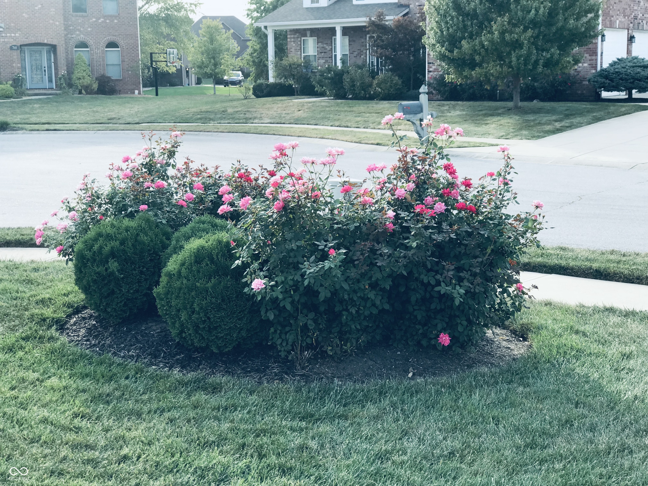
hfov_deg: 33.8
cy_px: 243
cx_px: 324
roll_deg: +0.6
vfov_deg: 25.7
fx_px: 1067
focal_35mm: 57
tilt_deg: -9.5
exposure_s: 1/196
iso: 20
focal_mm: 6.6
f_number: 2.8
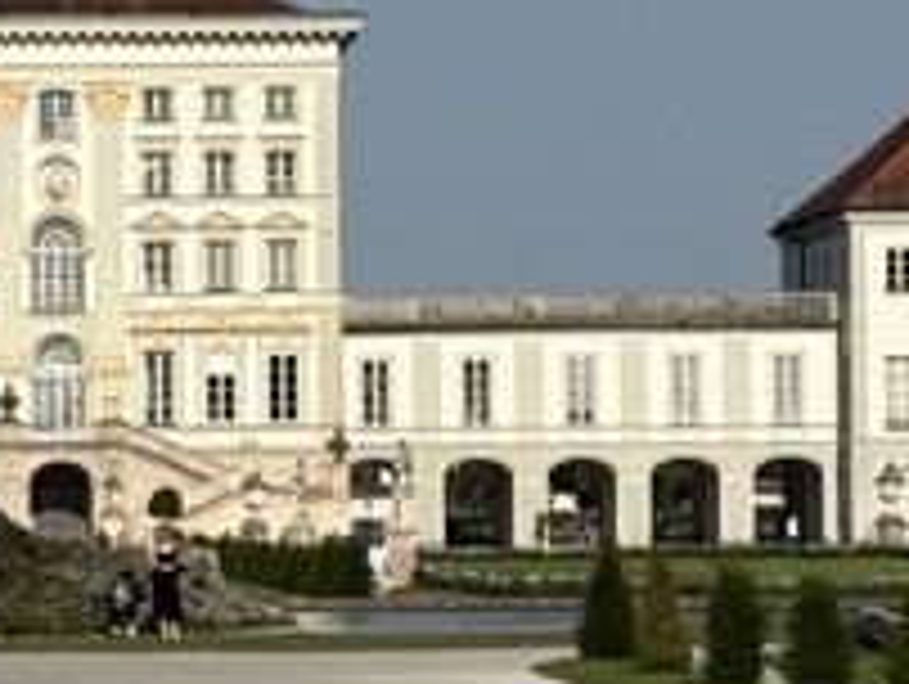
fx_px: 6389
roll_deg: +0.7
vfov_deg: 6.1
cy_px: 356
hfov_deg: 8.1
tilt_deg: +1.9
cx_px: 9
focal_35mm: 243
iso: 64
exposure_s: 1/9901
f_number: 1.78
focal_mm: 6.76
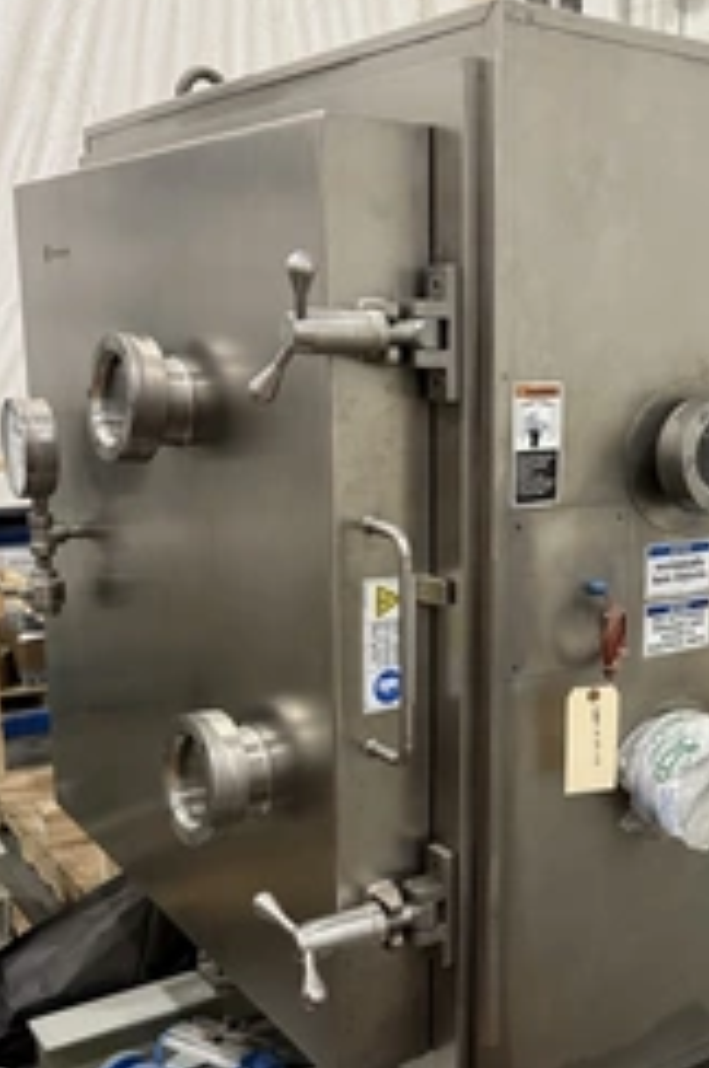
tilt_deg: -11.1
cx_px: 565
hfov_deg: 31.7
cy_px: 595
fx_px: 1215
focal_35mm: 41
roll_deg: -1.8
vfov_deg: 47.4
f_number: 1.78
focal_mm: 6.76
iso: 320
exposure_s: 1/60
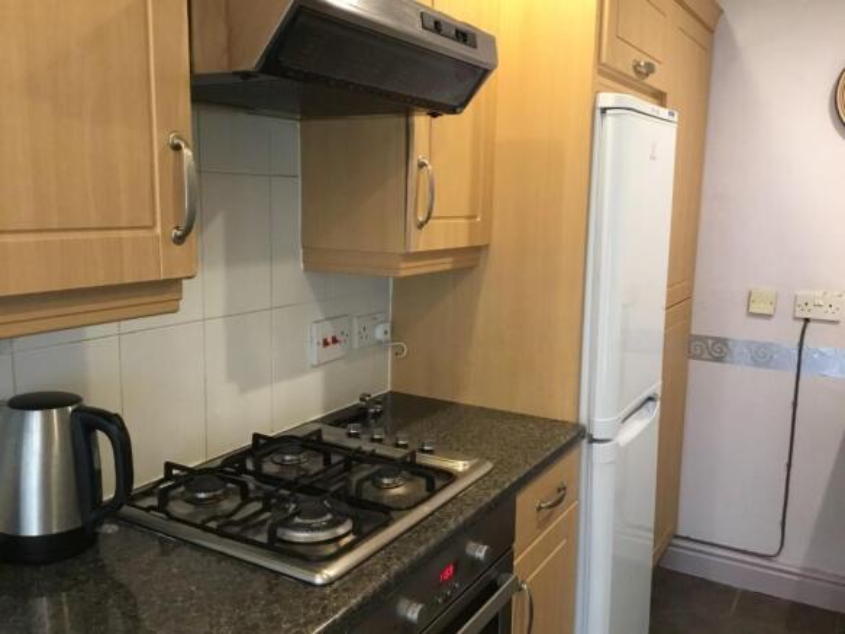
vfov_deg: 45.4
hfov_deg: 58.4
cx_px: 422
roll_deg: -1.3
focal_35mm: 31
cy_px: 317
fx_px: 757
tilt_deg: -9.6
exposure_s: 1/25
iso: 200
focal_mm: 3.3
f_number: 2.4
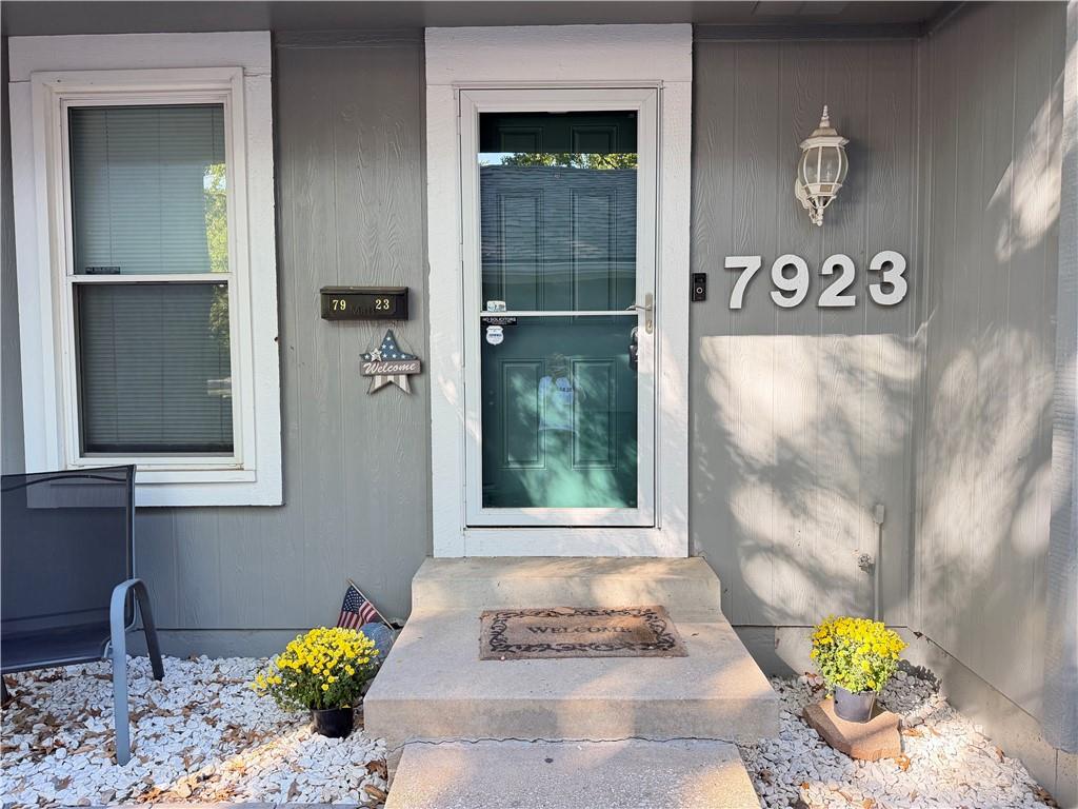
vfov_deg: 56.8
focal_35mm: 24
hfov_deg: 71.6
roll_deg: -0.2
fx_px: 747
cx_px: 539
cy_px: 404
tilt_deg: -2.5
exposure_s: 1/193
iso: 200
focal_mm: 6.76
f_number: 1.78
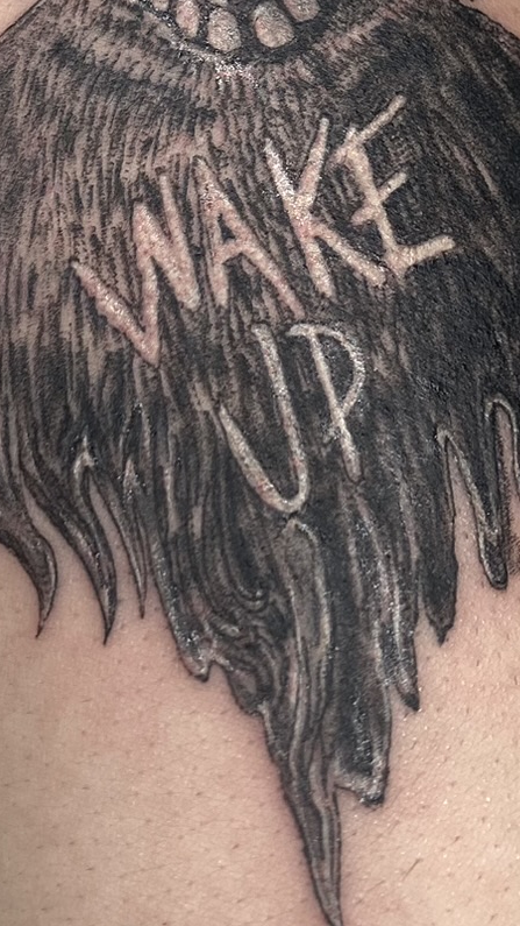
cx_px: 138
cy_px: 70
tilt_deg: -43.7
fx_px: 1790
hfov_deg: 16.5
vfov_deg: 27.8
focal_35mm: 73
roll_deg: -7.5
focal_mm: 4.25
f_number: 1.8
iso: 32
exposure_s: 1/111
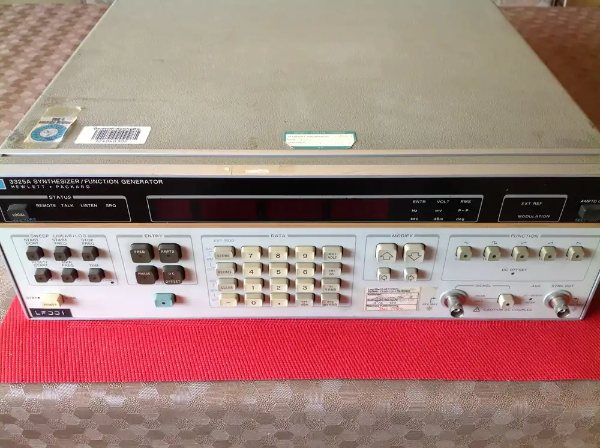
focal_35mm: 35
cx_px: 300
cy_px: 224
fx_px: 605
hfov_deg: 52.7
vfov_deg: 40.6
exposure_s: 1/33
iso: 64
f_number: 2.4
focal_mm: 4.28
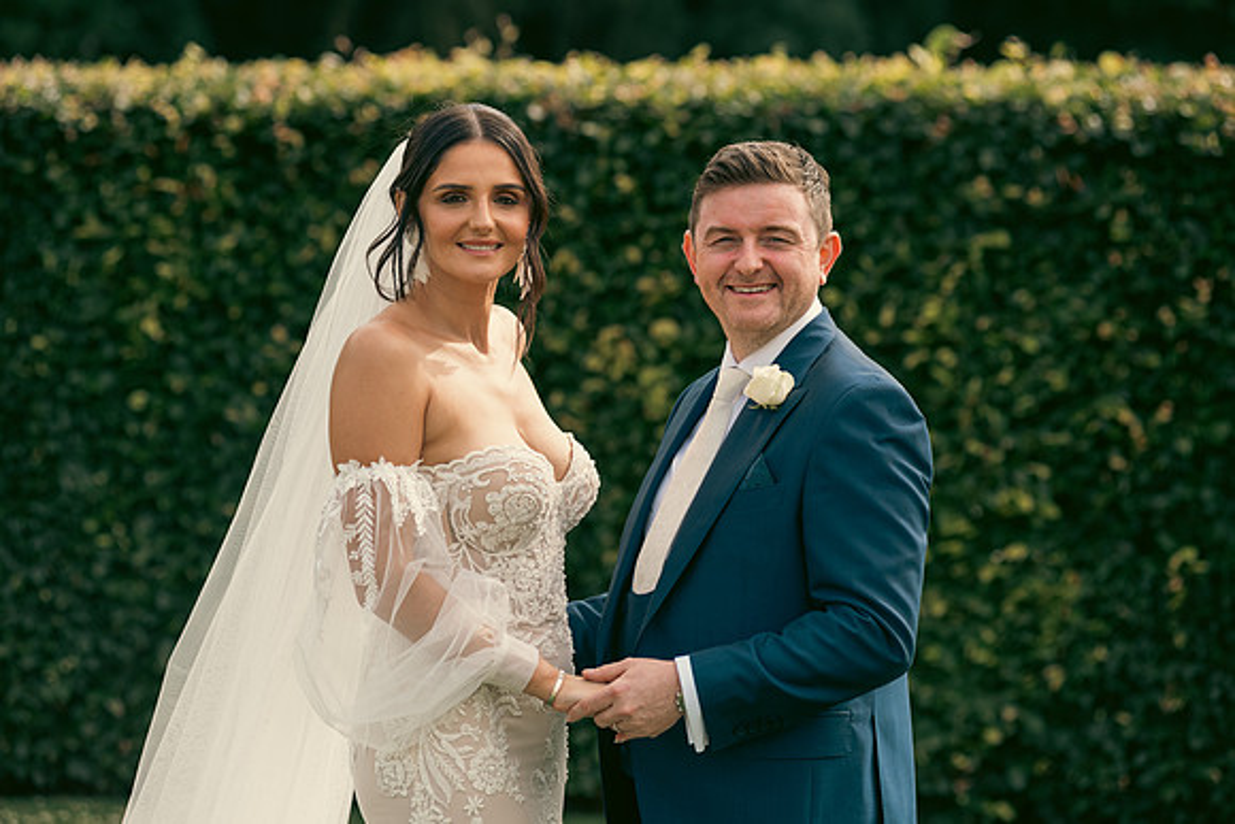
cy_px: 412
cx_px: 618
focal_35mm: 120
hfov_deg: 17.1
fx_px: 4117
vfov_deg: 11.4
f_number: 3.5
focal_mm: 120
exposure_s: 1/320
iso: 100
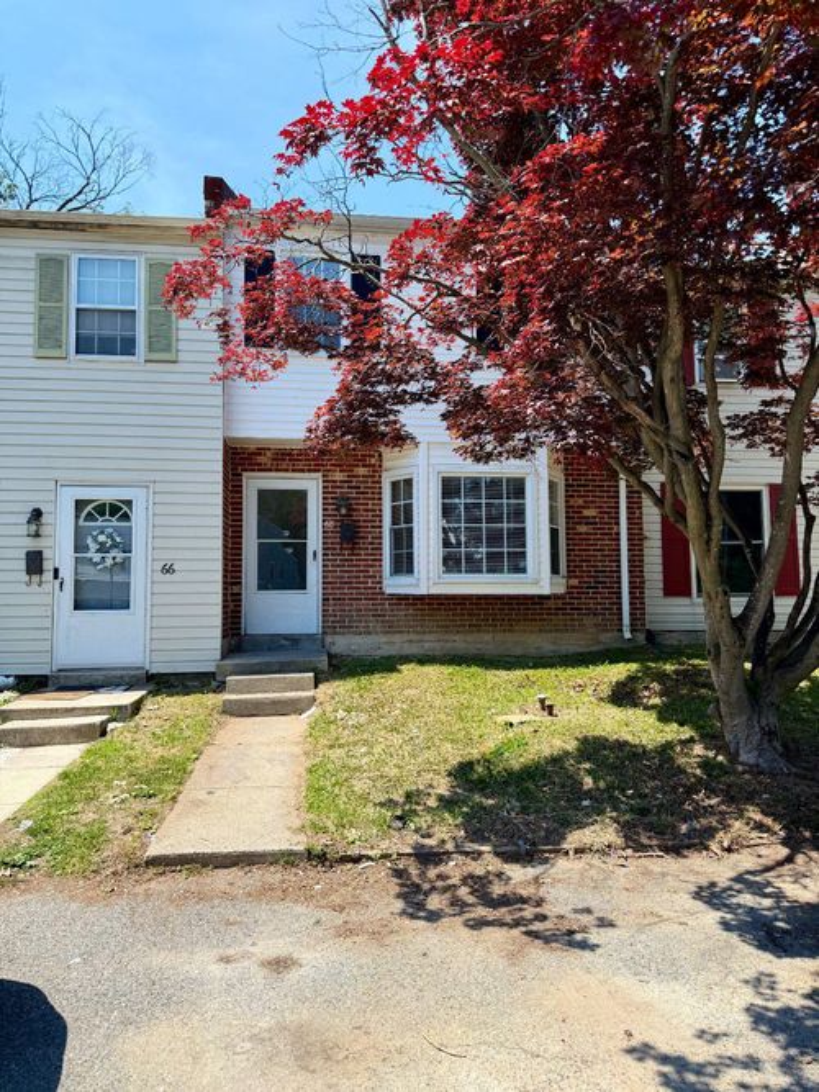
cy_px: 546
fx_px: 757
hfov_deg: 56.8
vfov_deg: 71.6
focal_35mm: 24
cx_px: 410
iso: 80
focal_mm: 6.76
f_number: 1.78
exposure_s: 1/3145
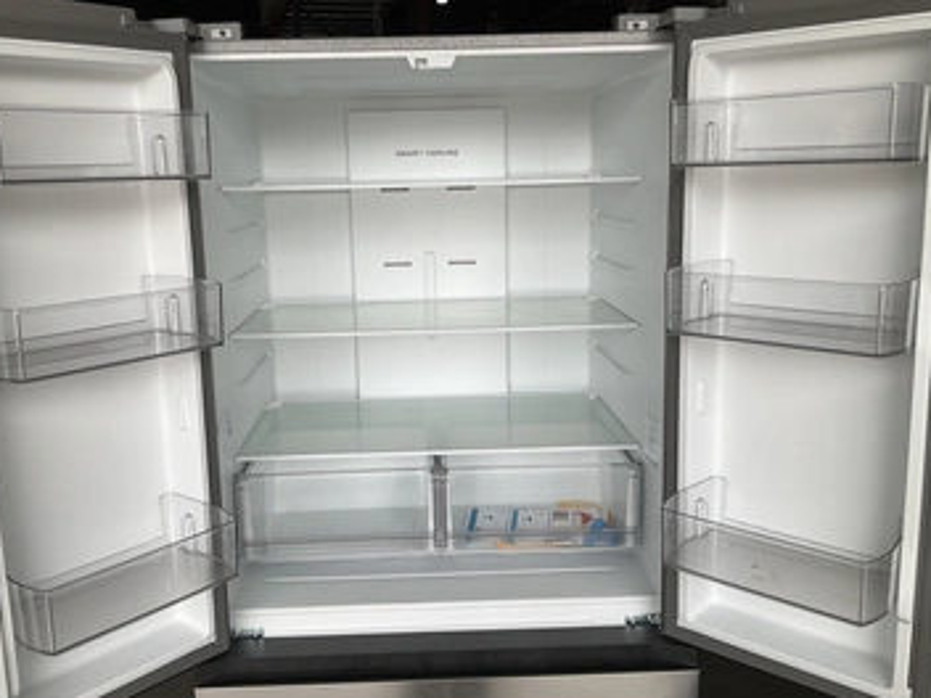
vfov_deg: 42.9
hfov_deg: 55.3
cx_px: 434
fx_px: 888
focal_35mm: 33
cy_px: 330
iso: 25
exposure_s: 1/435
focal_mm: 3
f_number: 1.8
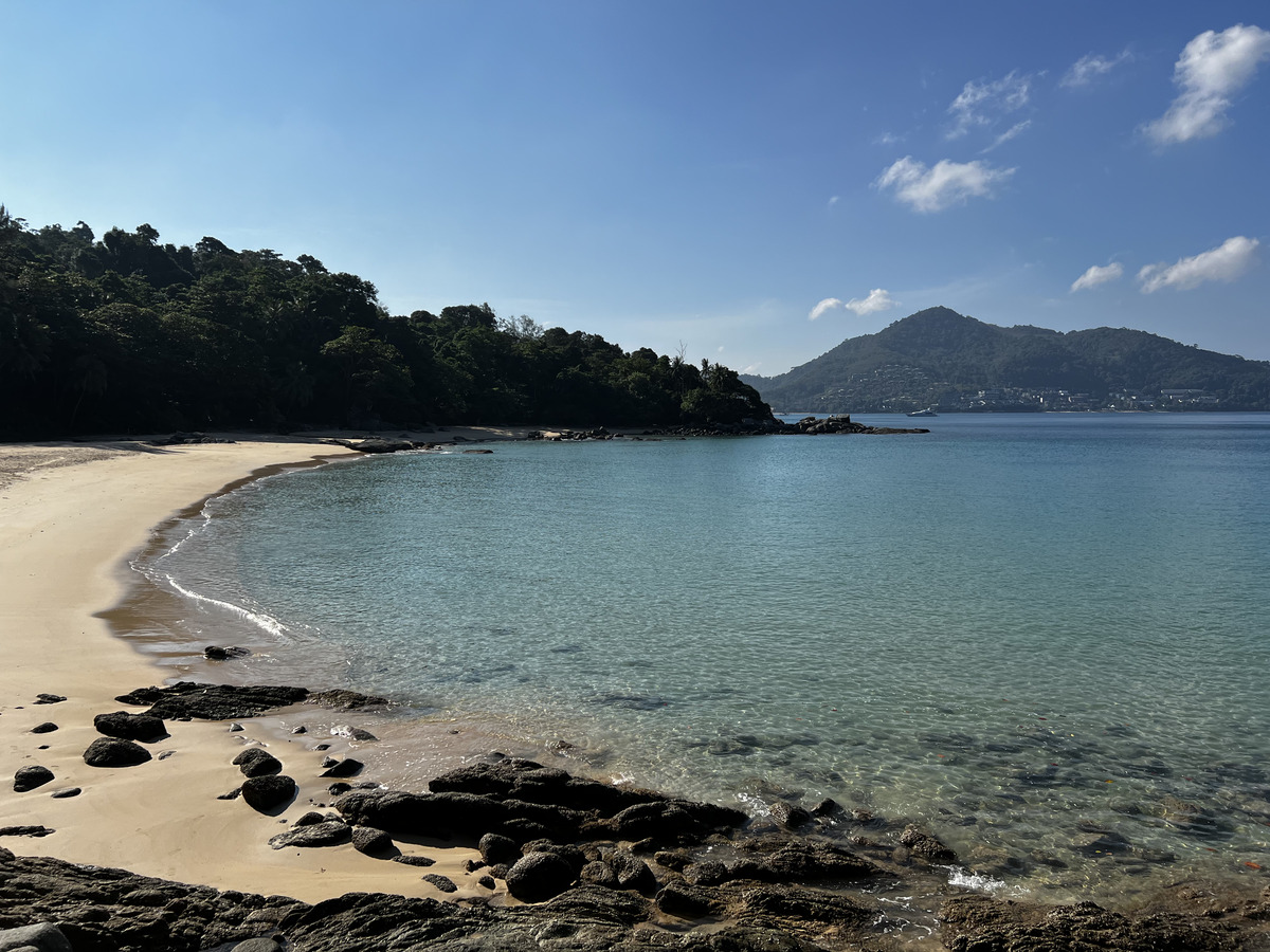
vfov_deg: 53.1
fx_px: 954
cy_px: 476
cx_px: 635
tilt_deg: -4.0
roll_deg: +0.5
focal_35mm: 26
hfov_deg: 67.3
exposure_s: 1/8000
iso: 50
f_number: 1.5
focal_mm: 5.7
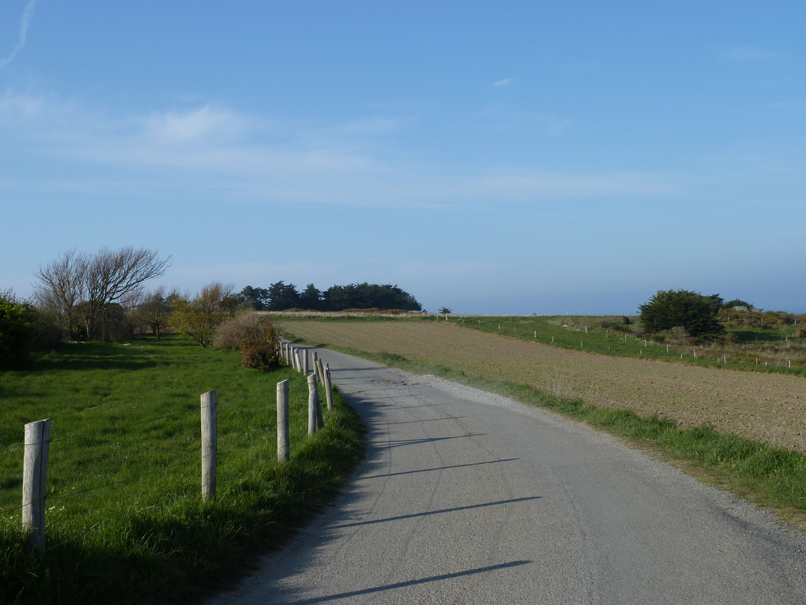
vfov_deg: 32.9
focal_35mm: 44
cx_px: 403
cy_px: 302
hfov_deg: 42.9
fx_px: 1024
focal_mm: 7.3
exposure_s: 1/400
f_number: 5
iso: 80
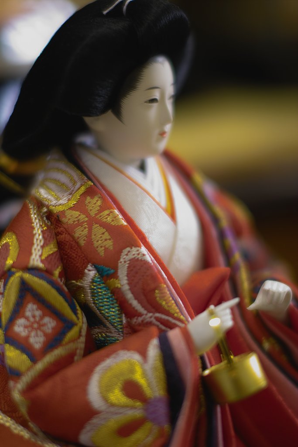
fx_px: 1055
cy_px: 224
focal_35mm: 85
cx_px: 149
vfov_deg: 23.9
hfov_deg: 16.1
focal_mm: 50
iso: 100
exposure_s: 1/50
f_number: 1.4
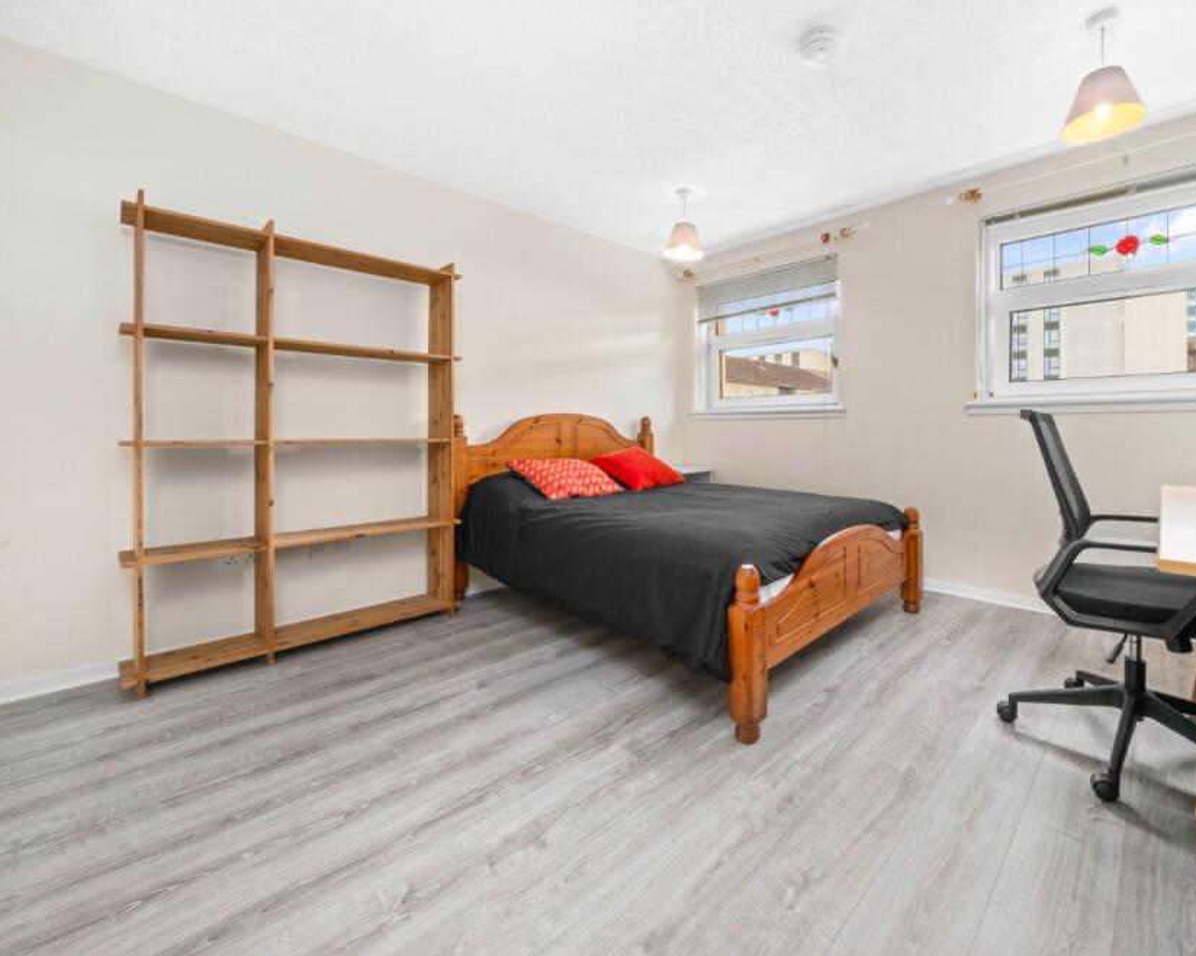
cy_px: 468
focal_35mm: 14
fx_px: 495
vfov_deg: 88.0
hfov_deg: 99.8
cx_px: 695
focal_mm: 12
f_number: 22
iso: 800
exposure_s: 2.5
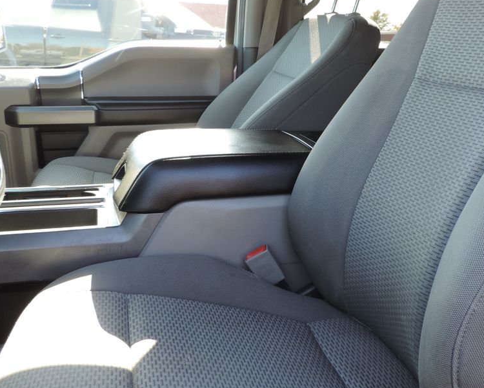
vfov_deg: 37.3
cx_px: 318
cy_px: 198
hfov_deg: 45.2
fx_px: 573
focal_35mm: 40
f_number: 3
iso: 80
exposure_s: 1/50
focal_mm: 4.3
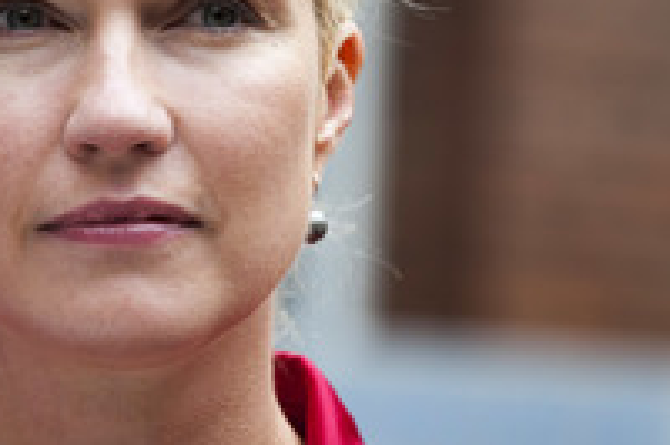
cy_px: 120
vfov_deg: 3.0
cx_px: 117
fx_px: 8387
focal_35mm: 451
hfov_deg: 4.6
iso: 800
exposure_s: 1/640
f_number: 6.3
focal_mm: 200
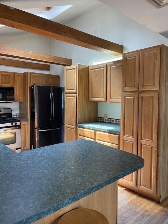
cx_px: 84
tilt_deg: -4.4
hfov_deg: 53.1
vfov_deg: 67.3
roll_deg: -0.2
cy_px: 112
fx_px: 168
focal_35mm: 26
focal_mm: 4.2
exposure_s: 1/120
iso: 80
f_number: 1.6
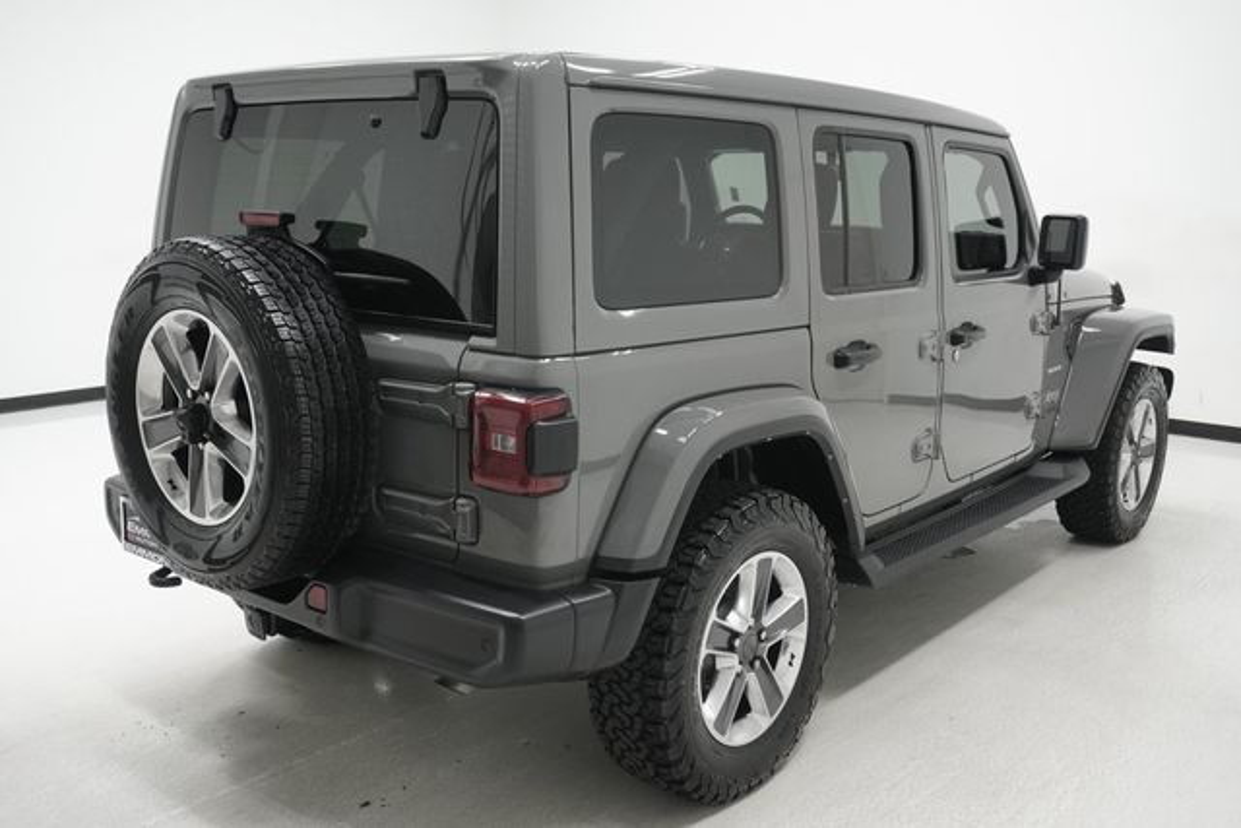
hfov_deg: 55.8
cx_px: 620
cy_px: 414
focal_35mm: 34
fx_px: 1172
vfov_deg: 38.9
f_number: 5.6
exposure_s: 1/200
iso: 1000
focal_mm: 23
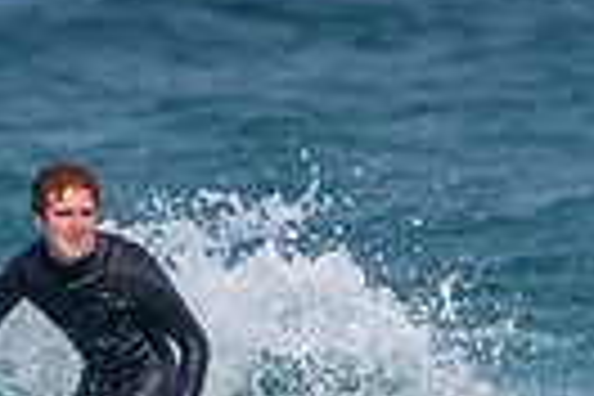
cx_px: 307
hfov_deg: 0.8
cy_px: 535
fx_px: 44365
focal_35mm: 2689
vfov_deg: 0.5
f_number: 5.6
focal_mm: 500
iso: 140
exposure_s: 1/2000
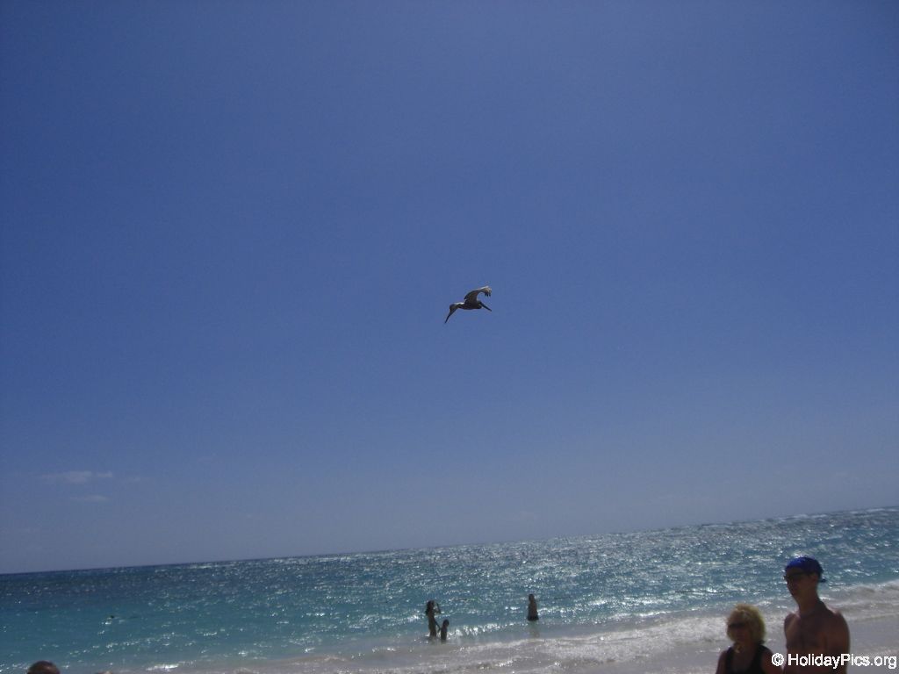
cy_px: 337
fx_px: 987
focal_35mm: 38
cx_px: 450
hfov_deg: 49.0
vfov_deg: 37.7
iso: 64
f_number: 8
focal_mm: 6.2
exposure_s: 1/800
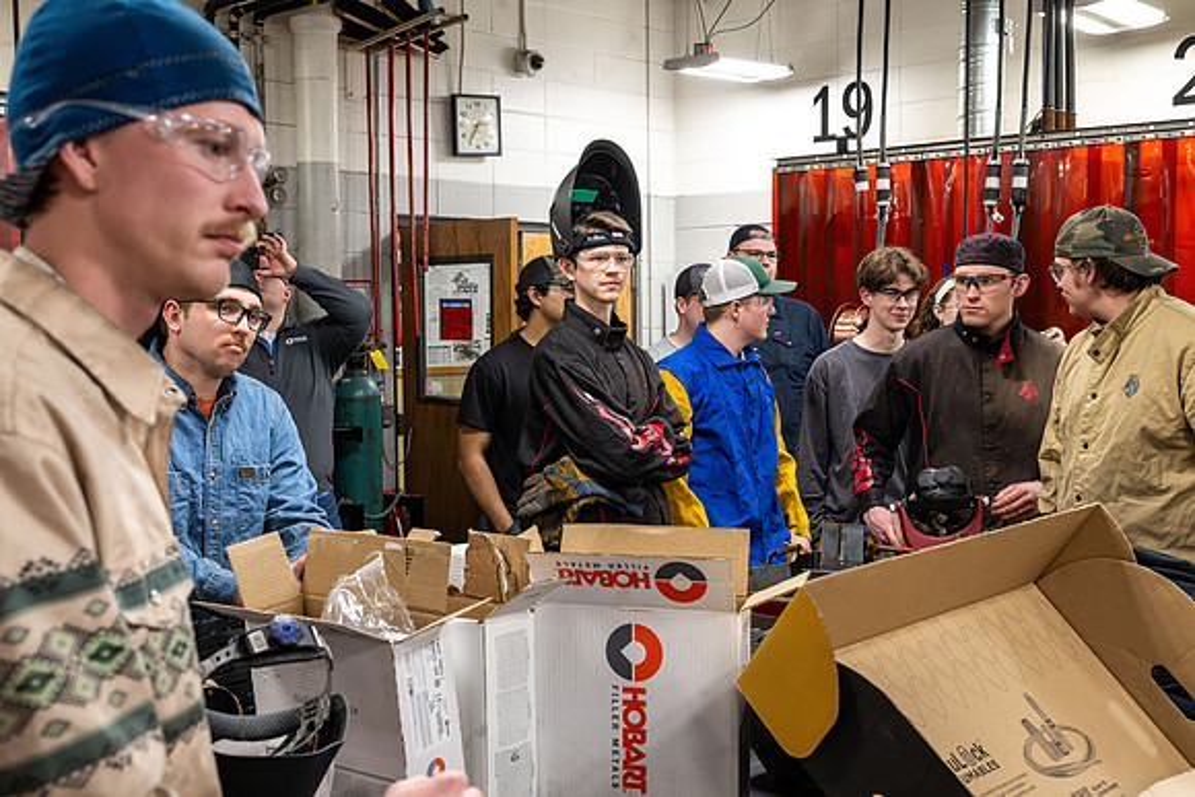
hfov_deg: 46.4
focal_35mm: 42
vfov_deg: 31.9
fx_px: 1394
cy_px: 398
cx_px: 598
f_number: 7.1
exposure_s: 1/200
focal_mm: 42
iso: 4000
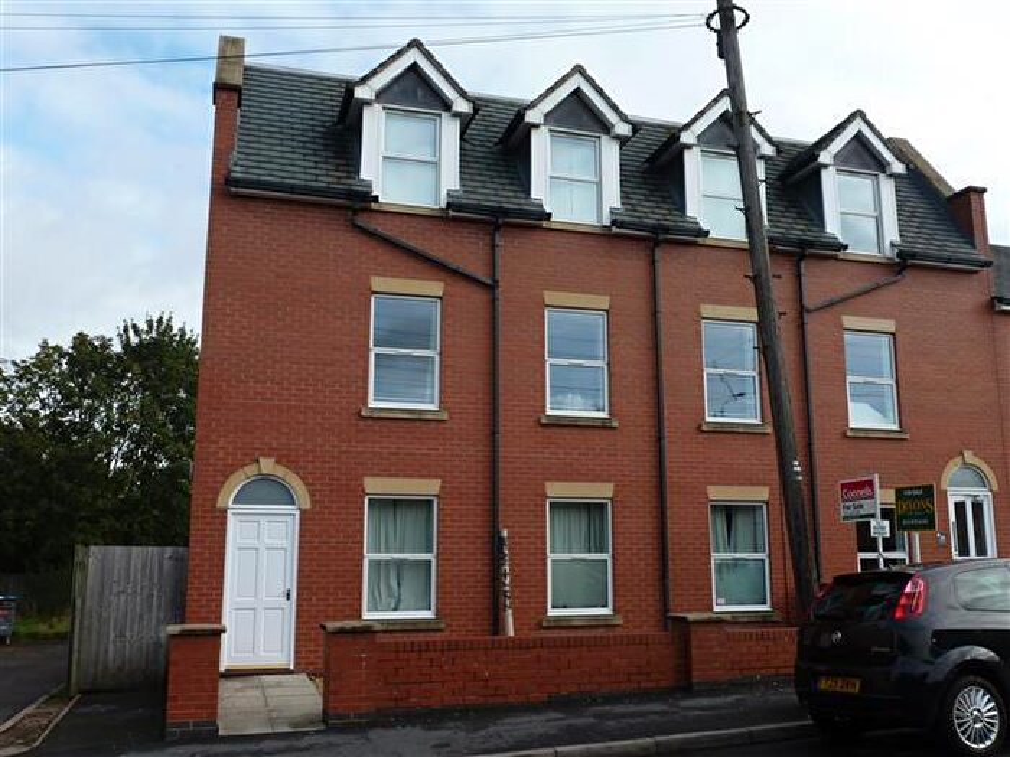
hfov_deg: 60.0
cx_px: 505
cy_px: 378
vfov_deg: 46.8
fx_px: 875
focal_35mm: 30
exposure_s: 1/320
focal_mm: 5.4
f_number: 4
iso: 100
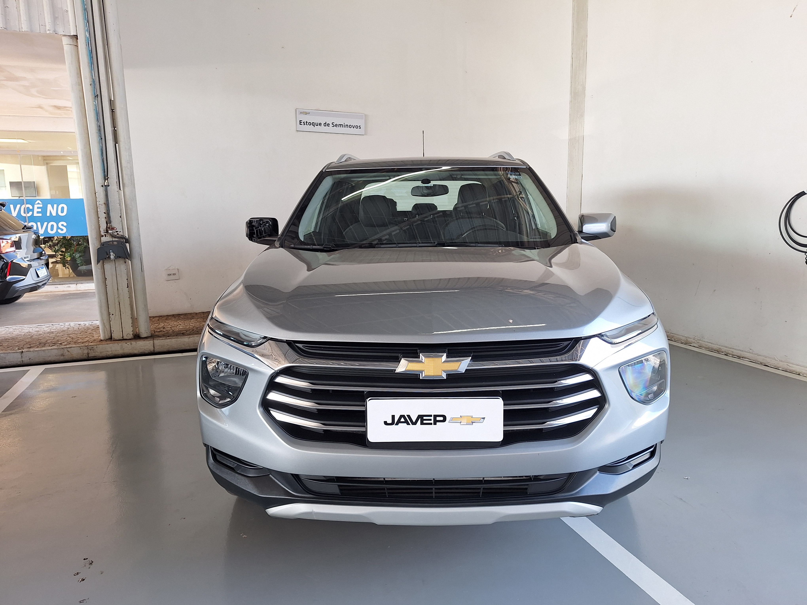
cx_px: 404
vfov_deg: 58.9
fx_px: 536
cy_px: 302
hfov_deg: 73.9
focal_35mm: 23
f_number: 1.8
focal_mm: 5.54
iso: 40
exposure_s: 1/60
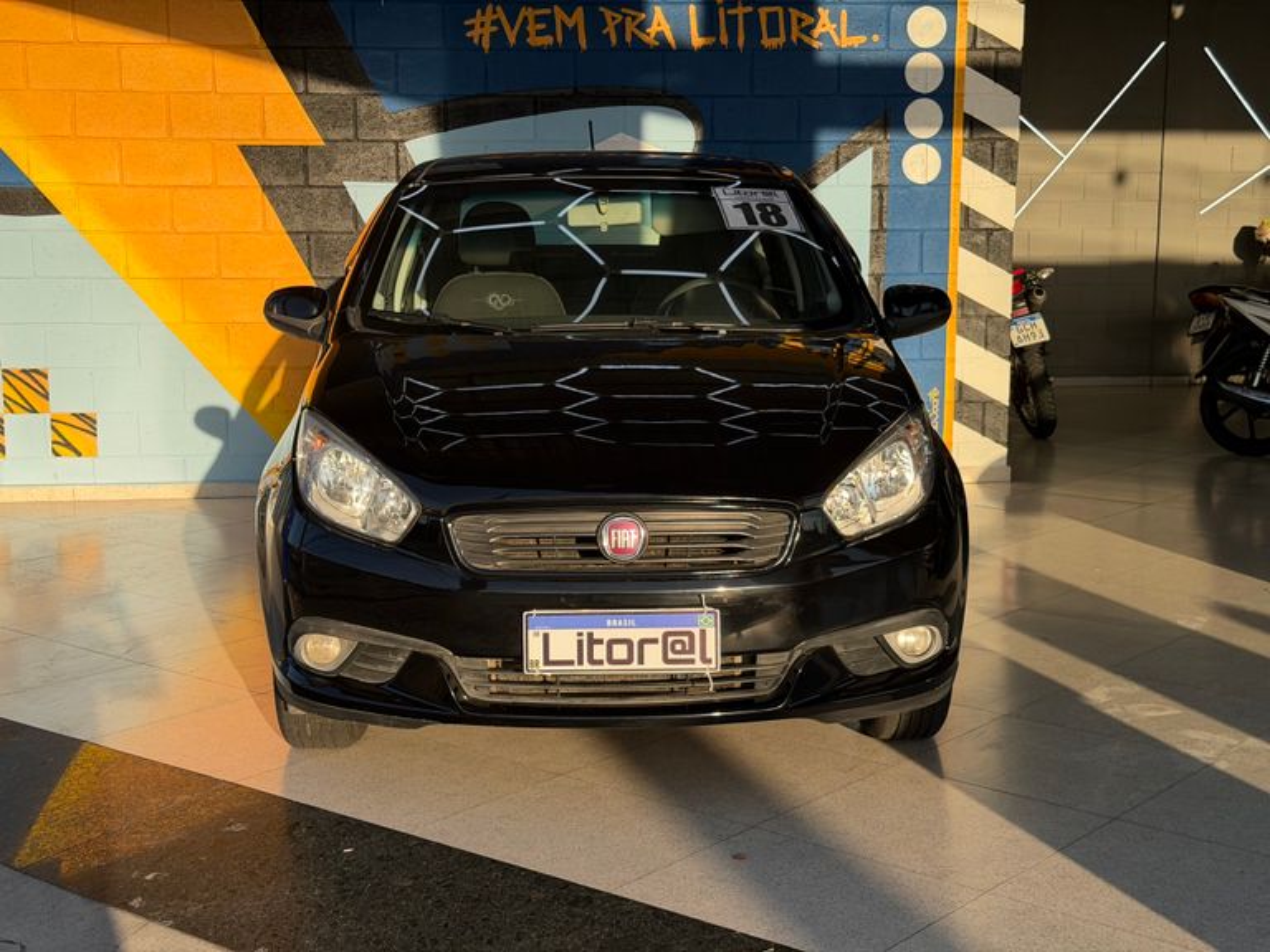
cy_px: 476
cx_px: 635
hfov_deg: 39.7
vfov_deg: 30.3
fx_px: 1761
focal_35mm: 48
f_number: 1.78
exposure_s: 1/1642
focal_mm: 6.76
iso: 100
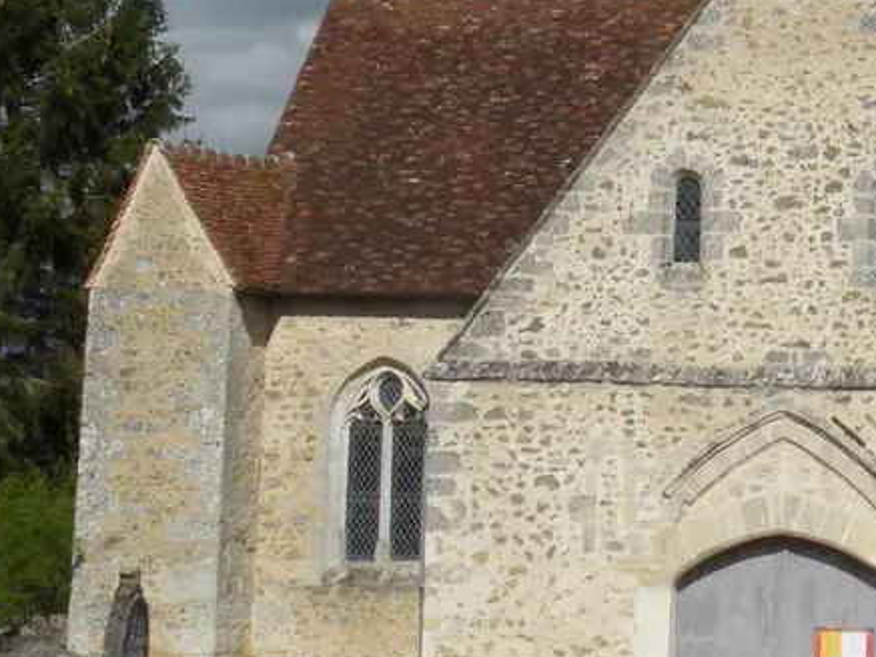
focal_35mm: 123
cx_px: 1066
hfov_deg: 15.4
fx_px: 3114
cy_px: 58
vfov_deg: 12.0
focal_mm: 7.4
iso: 64
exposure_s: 1/365
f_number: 8
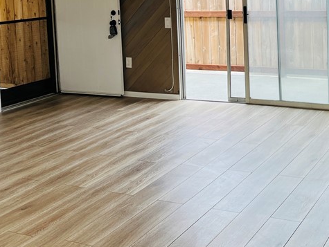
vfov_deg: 25.1
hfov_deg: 33.3
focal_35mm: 56
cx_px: 265
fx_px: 533
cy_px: 8
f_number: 1.6
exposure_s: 1/120
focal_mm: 5.1
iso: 64
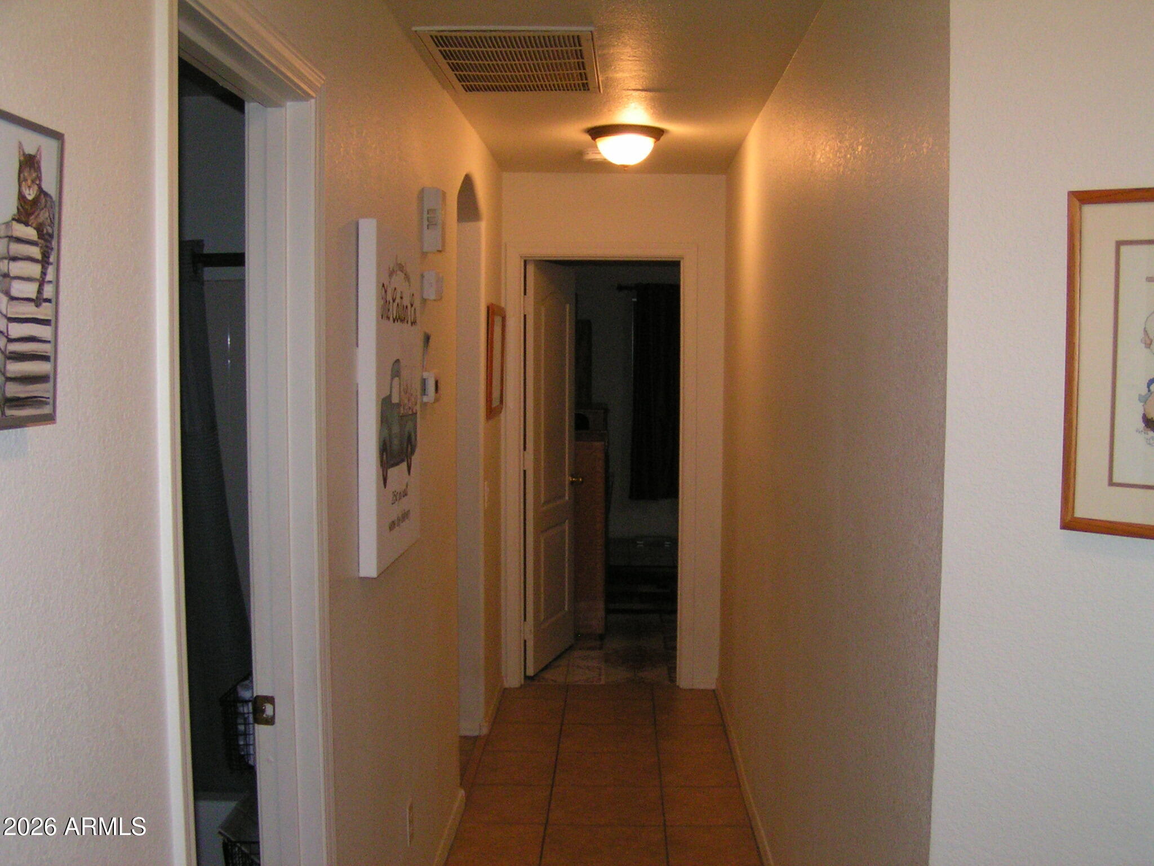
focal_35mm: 38
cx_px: 577
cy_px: 433
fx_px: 1267
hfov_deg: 49.0
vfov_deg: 37.7
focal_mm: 5.8
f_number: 2.8
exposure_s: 1/40
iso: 200
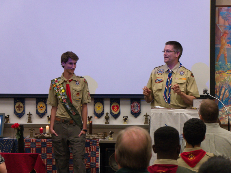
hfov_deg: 15.2
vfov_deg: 11.4
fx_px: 868
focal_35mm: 130
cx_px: 116
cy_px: 86
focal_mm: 65
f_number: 5.3
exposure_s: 1/125
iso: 2500
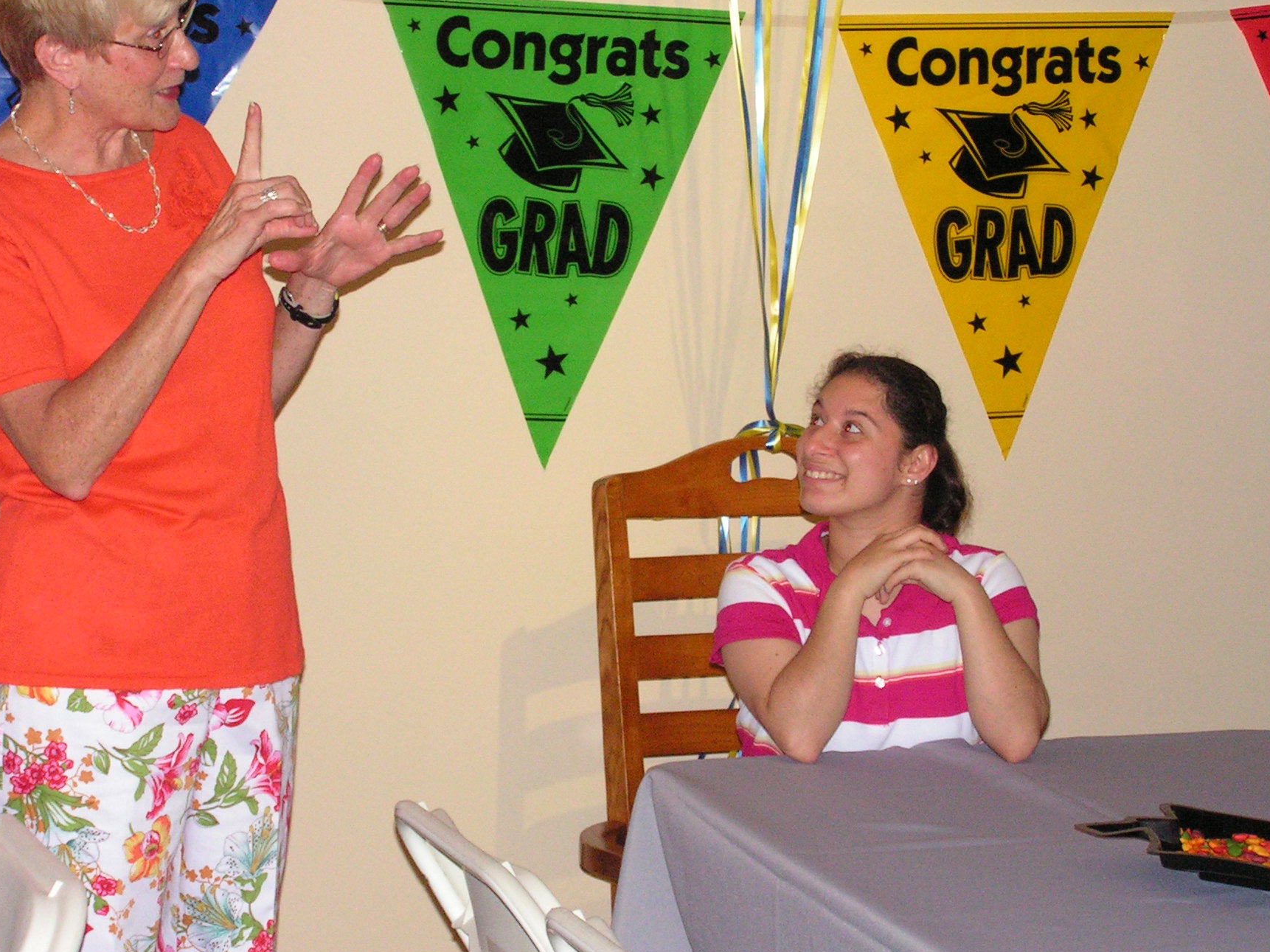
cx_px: 598
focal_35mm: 95
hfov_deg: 20.7
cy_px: 456
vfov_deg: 15.6
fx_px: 3485
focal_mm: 12.1
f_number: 3.2
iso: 200
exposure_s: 1/80
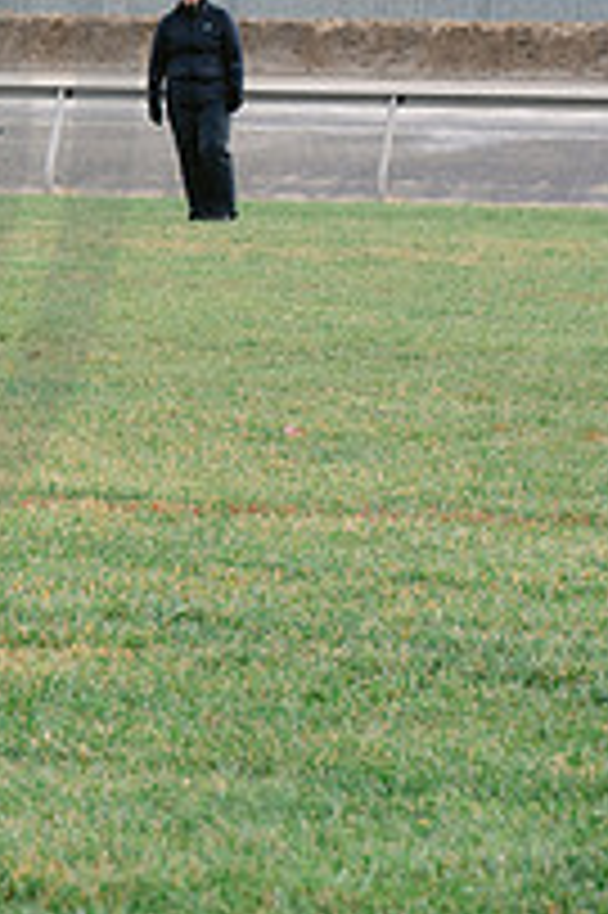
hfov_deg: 4.1
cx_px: -662
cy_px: 70
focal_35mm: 332
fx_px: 8424
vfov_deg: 6.2
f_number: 7.1
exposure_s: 1/800
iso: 400
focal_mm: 116
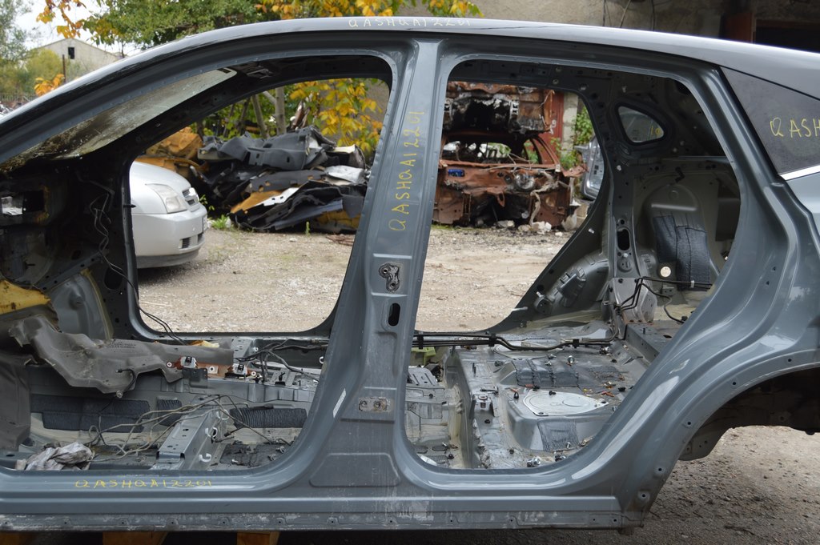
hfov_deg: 49.6
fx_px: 888
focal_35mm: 39
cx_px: 410
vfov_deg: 34.2
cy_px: 272
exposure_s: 1/125
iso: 200
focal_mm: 26
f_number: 5.6
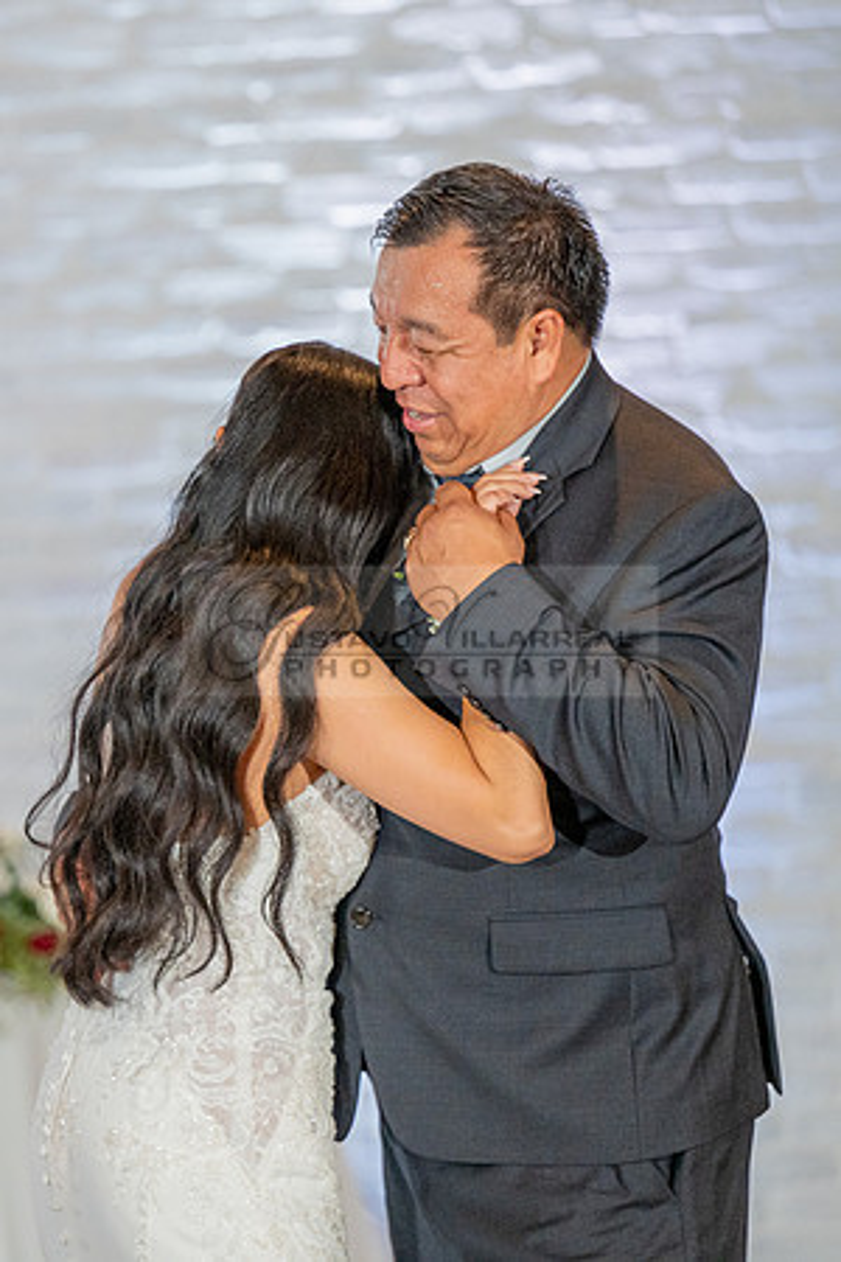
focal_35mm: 203
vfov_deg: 10.2
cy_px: 631
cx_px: 60
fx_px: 7095
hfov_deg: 6.8
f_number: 2.8
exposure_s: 1/320
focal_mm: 135
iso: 1600
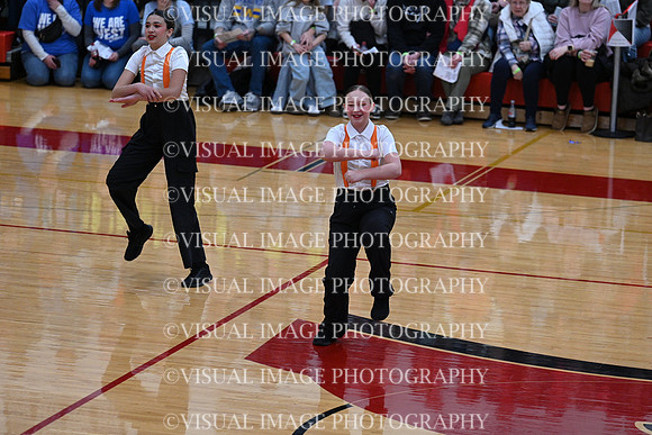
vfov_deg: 6.9
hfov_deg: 10.3
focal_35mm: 200
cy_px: 218
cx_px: 326
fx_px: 3623
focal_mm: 200
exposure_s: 1/400
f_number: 4
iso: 4000
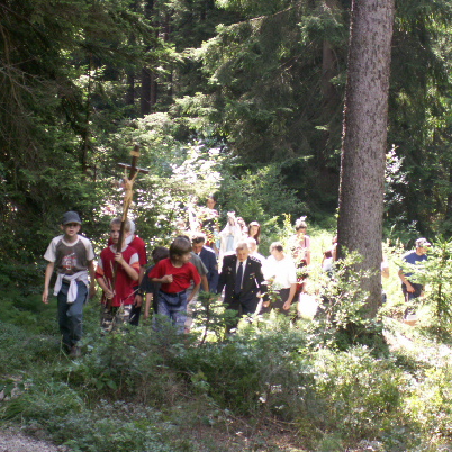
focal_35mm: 107
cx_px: 241
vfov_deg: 16.3
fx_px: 1581
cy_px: 256
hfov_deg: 16.3
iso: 50
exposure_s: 1/50
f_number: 4
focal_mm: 12.73
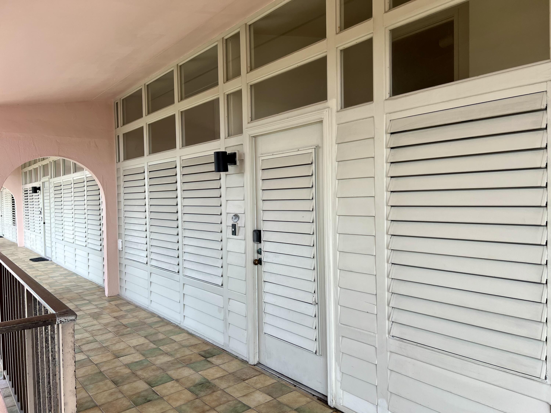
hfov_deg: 67.3
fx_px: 414
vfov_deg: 53.1
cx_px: 276
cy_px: 206
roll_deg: +1.4
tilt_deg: -2.0
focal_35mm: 26
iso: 50
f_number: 1.5
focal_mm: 5.7
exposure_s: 1/982
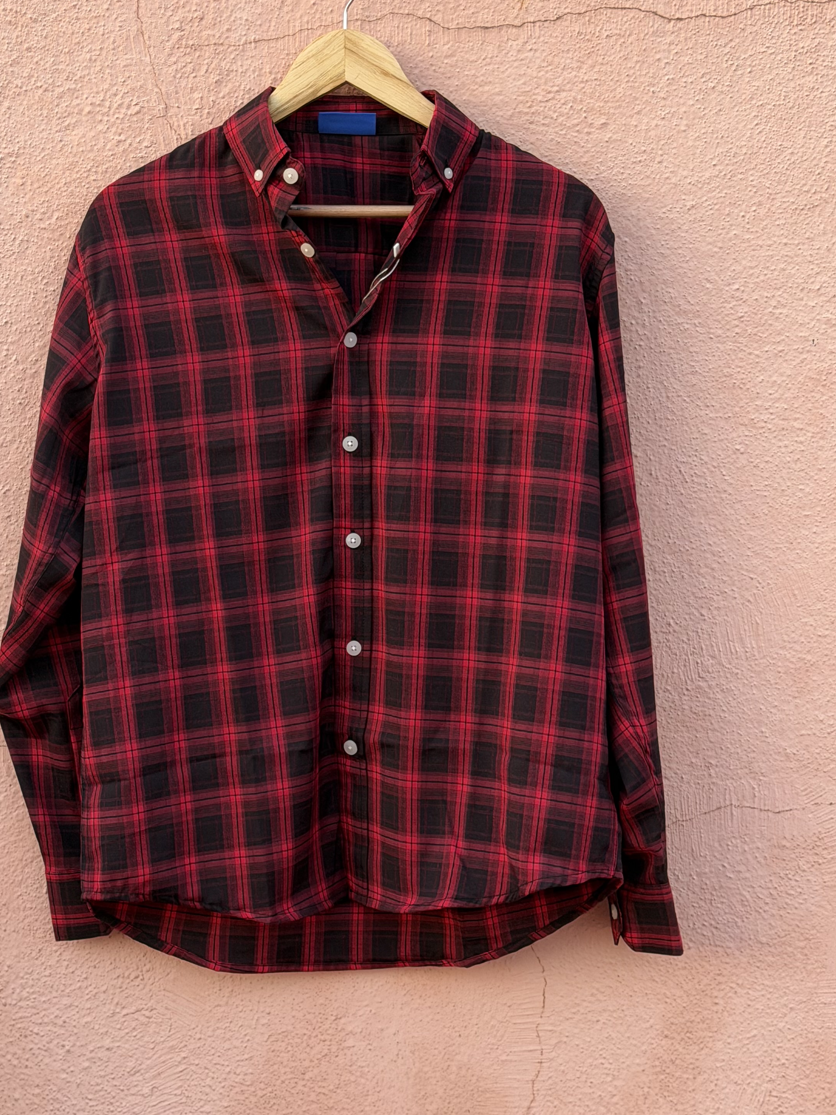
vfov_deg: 29.0
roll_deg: +0.4
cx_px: 347
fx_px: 2158
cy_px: 550
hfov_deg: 21.9
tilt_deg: -4.8
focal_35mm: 67
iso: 64
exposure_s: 1/296
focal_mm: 6.76
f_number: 1.78
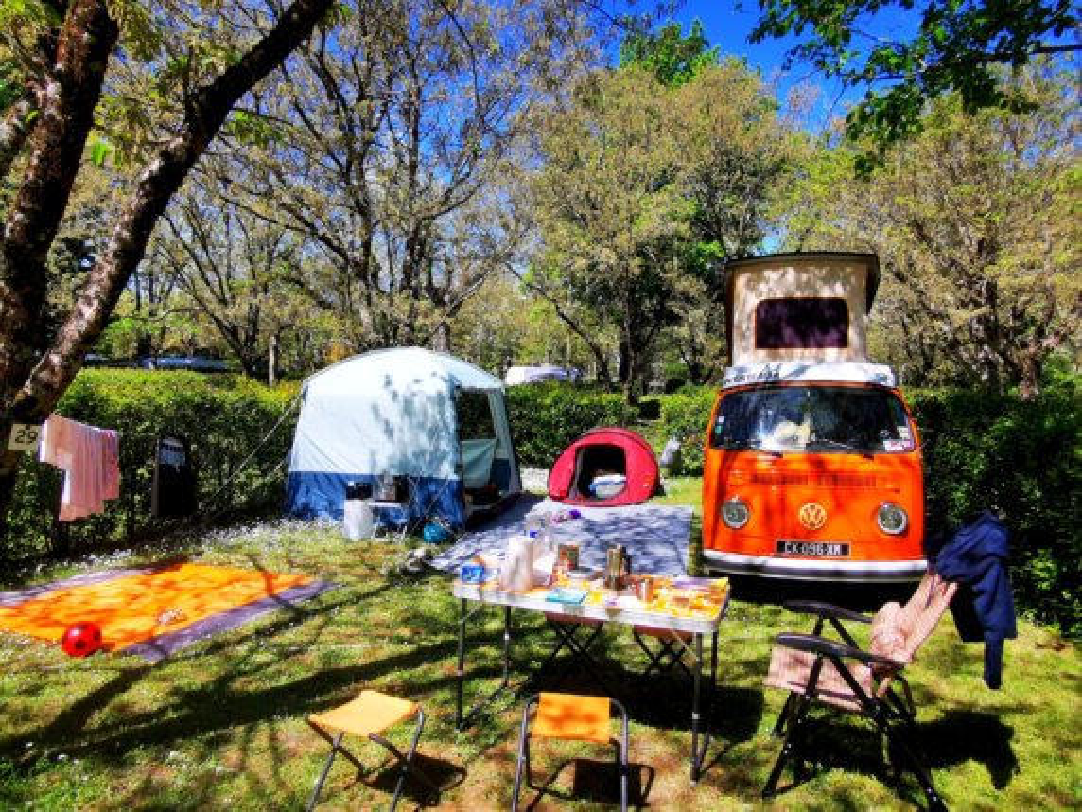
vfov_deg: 58.9
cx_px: 541
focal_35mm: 23
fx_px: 719
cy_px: 406
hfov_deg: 73.9
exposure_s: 1/812
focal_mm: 2.35
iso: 50
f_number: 2.2
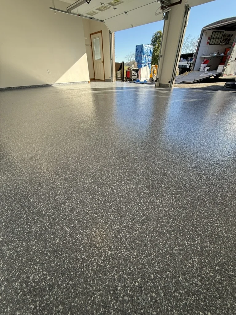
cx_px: 118
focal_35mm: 14
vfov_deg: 102.1
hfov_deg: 85.7
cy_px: 158
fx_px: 127
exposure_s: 1/229
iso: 64
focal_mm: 2.22
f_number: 2.2
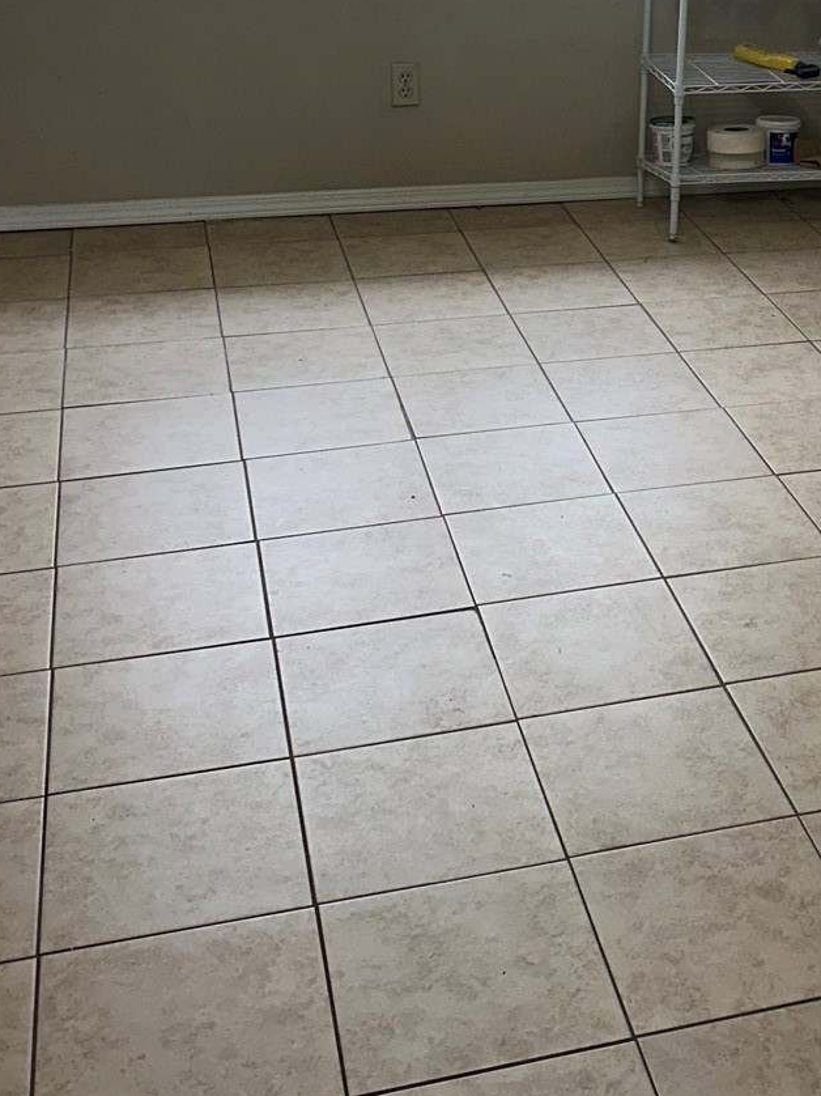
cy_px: 170
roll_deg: -4.0
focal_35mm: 55
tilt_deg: -17.2
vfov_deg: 33.6
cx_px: 716
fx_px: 1740
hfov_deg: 25.8
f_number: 1.78
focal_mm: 6.86
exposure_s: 1/120
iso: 100
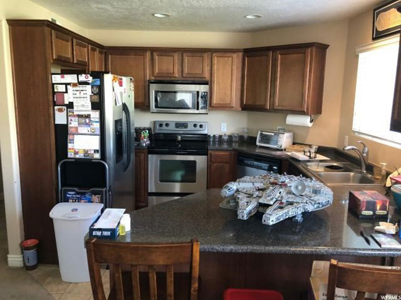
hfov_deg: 63.4
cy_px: 150
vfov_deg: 49.7
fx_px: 324
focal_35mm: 28
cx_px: 200
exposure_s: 1/15
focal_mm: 4
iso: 80
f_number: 1.8
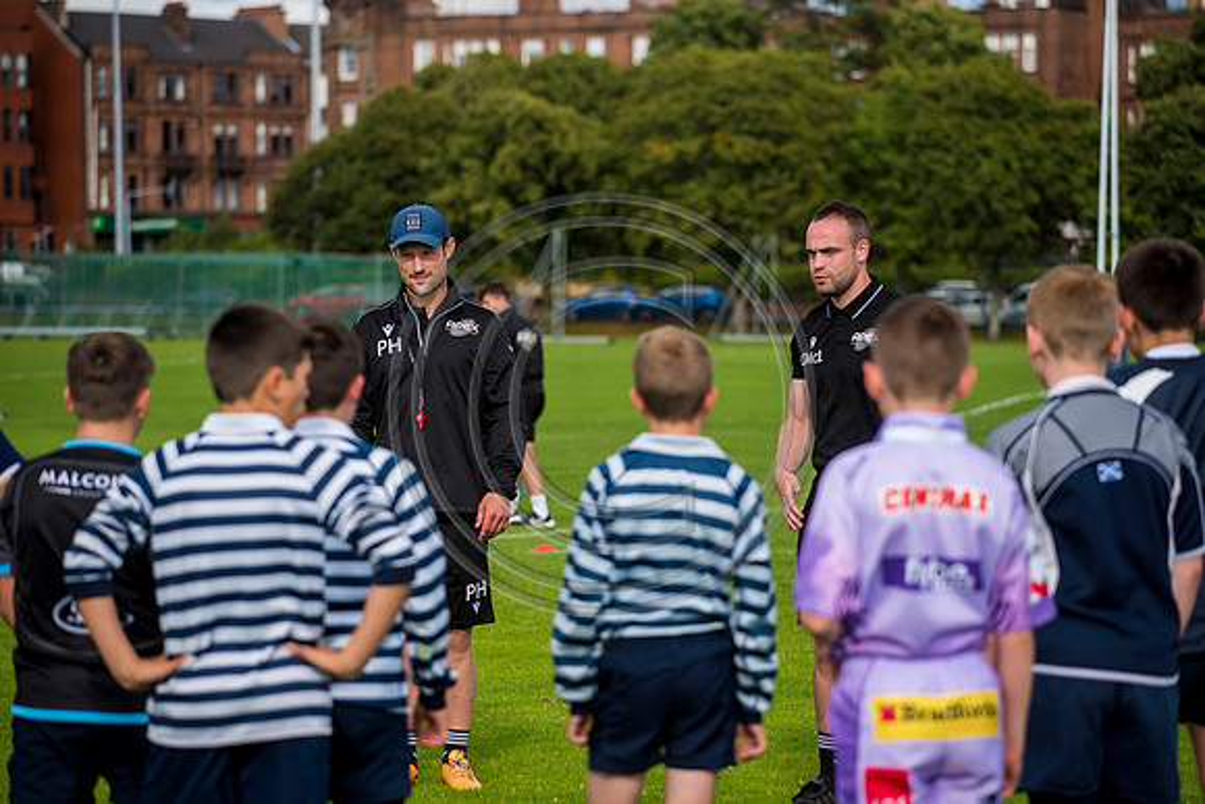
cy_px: 402
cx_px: 602
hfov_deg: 14.7
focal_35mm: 140
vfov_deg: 9.8
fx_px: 4687
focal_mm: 140
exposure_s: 1/1600
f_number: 4
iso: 250
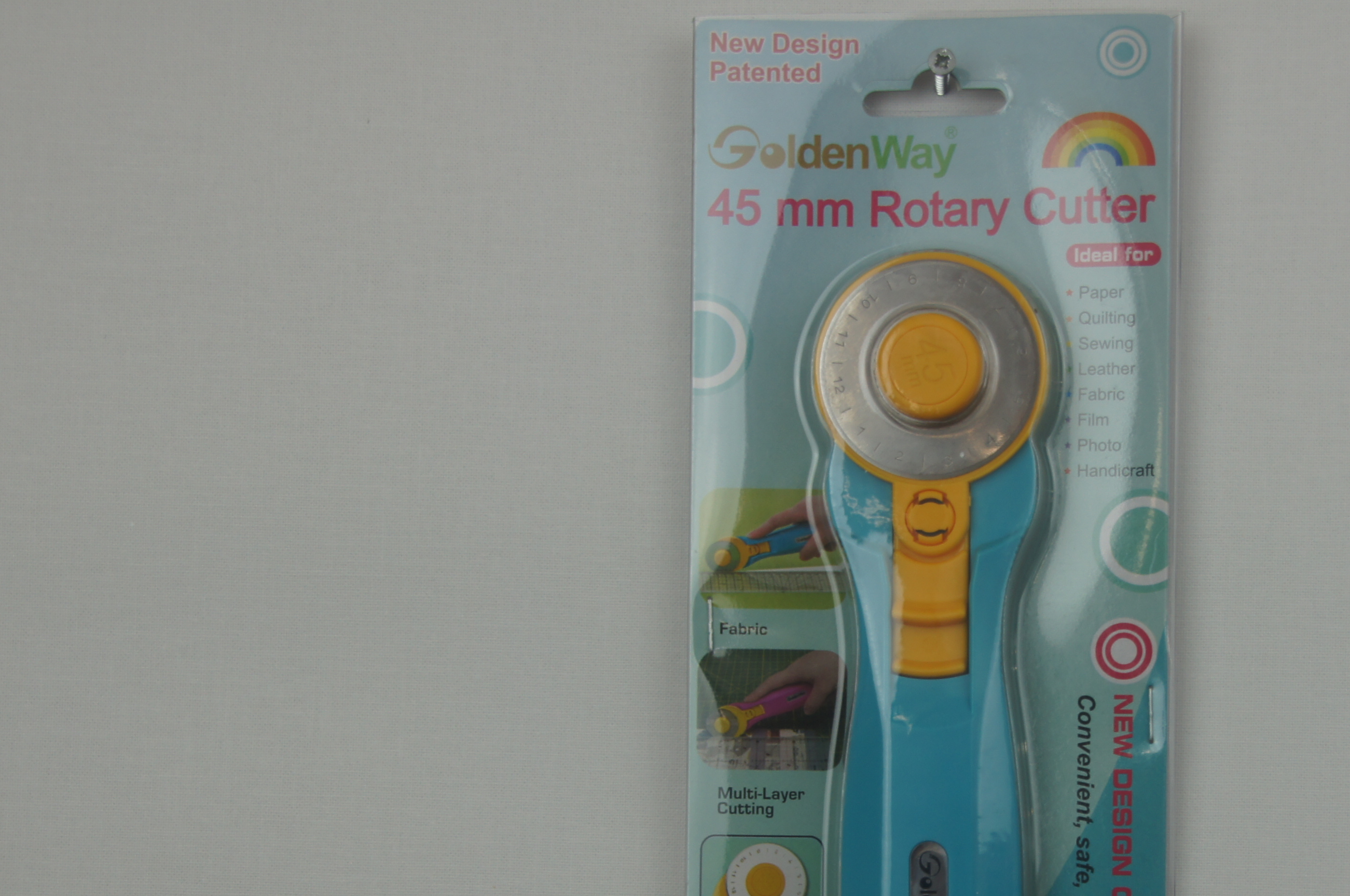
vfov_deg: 17.1
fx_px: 2959
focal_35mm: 79
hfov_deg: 25.5
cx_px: 934
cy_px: 716
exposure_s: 1/80
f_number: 5.6
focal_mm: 30
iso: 100
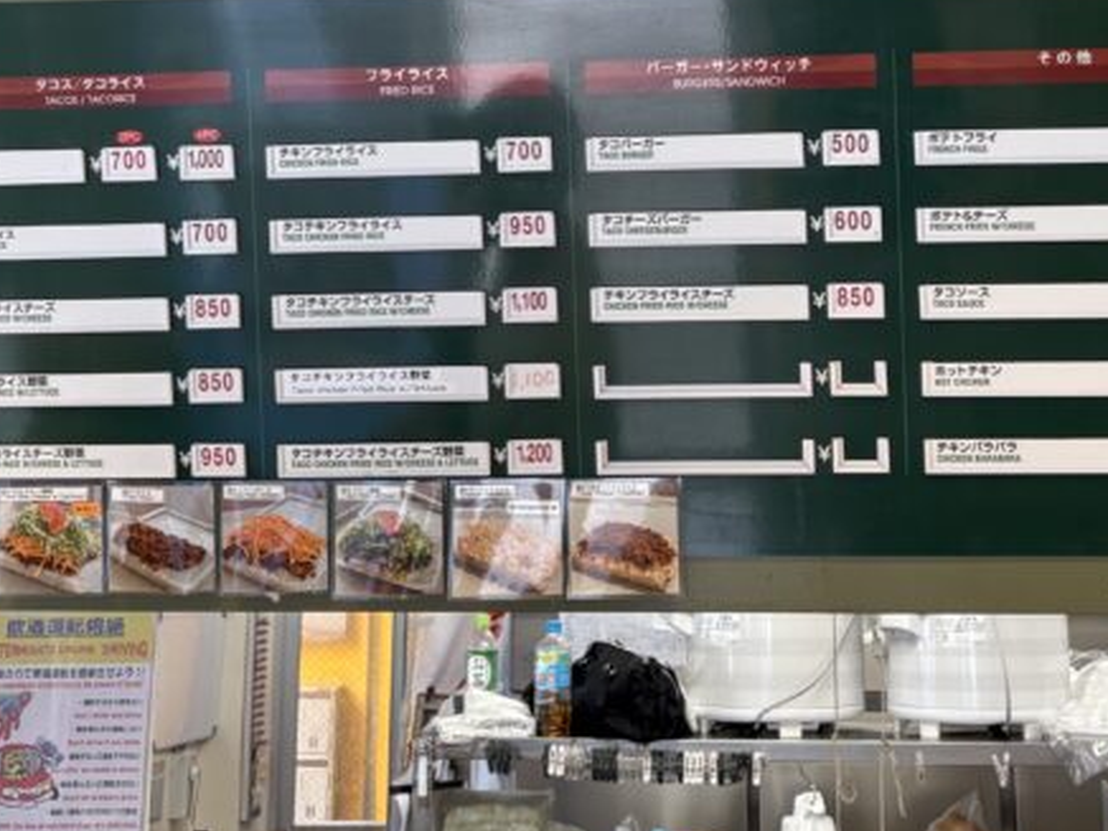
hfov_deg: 31.6
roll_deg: +0.4
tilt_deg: +15.5
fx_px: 1953
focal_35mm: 61
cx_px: 651
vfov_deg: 23.1
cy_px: 8
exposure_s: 1/60
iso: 64
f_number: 1.6
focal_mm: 5.96
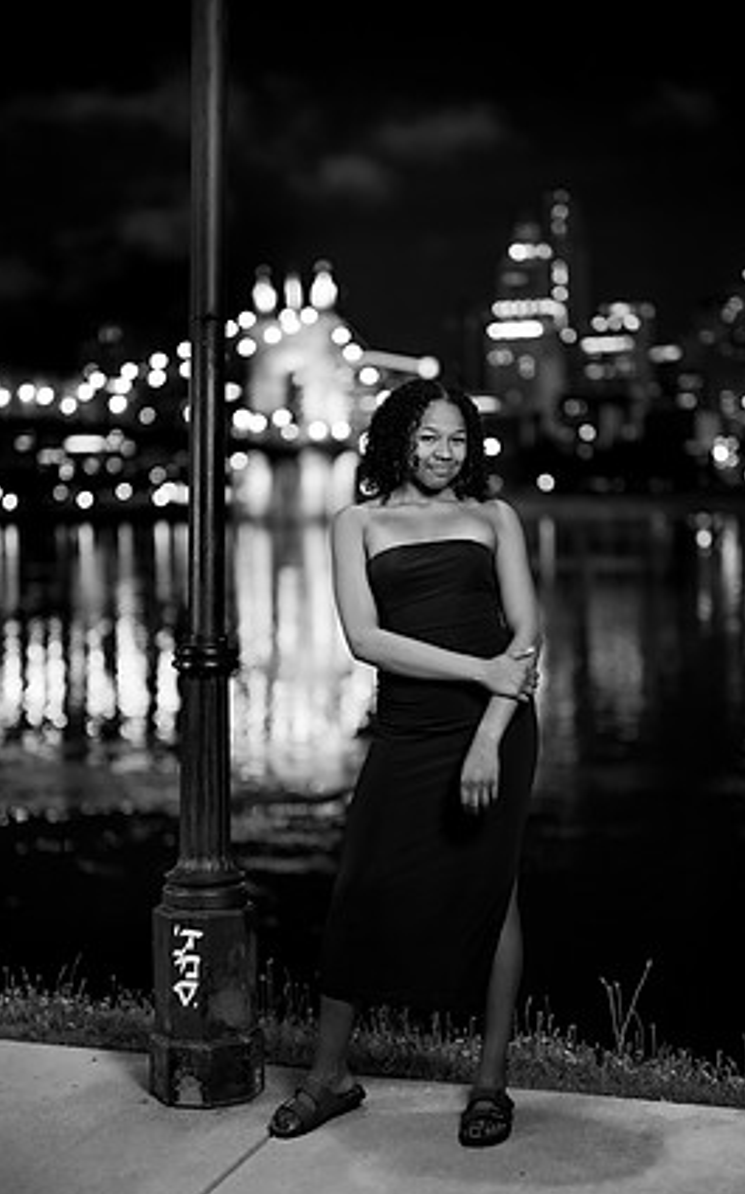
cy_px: 629
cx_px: 388
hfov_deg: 23.9
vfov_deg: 37.5
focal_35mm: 54
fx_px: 1757
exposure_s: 1/50
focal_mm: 50
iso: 320
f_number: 1.2
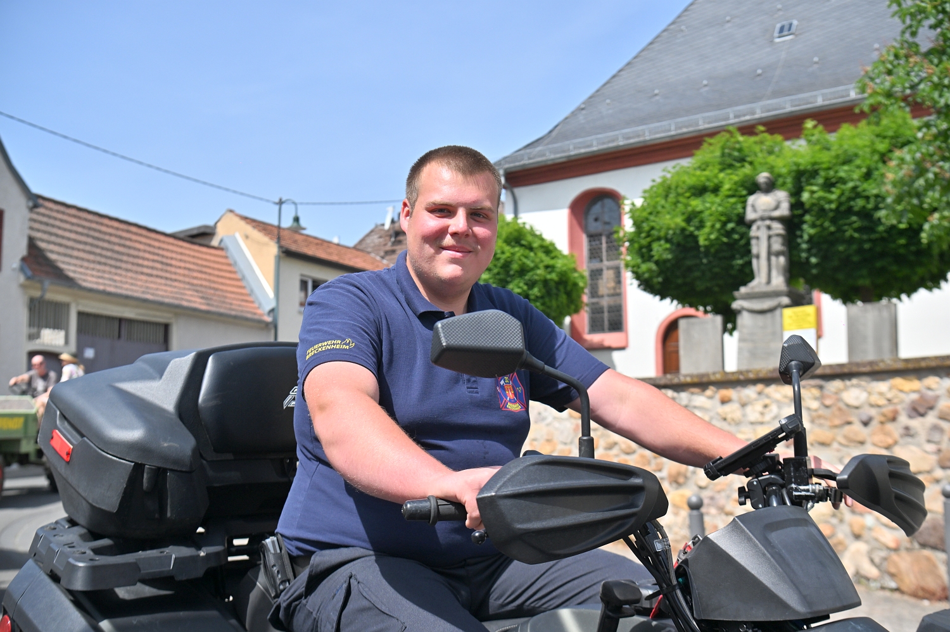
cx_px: 475
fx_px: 1055
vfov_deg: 33.4
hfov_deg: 48.5
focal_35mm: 40
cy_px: 316
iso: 320
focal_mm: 40
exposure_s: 1/2500
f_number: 7.1
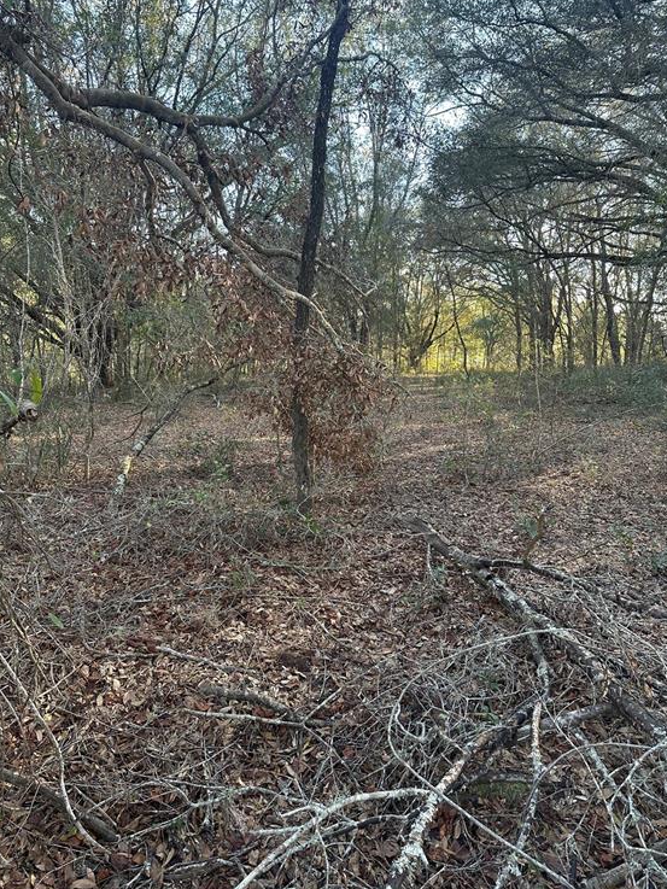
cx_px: 324
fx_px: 642
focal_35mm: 25
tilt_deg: -7.6
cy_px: 435
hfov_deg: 54.9
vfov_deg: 69.4
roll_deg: -0.4
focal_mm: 6.86
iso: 100
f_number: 1.78
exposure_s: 1/121
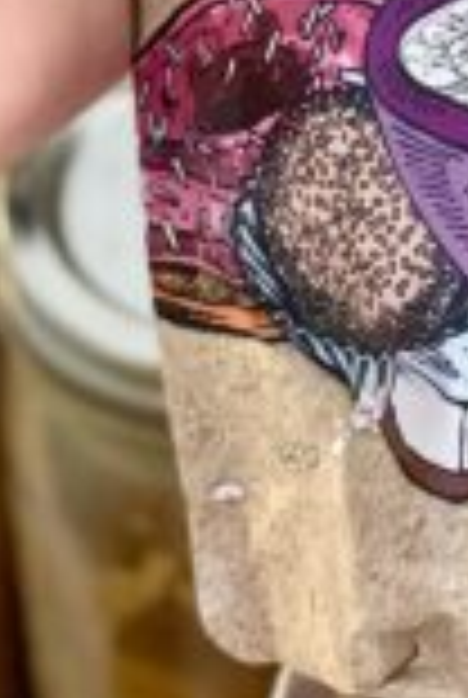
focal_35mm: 174
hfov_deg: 7.7
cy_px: -234
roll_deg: -4.0
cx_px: 821
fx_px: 3378
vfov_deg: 11.5
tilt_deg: -36.3
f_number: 2
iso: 160
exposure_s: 1/61
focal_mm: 6
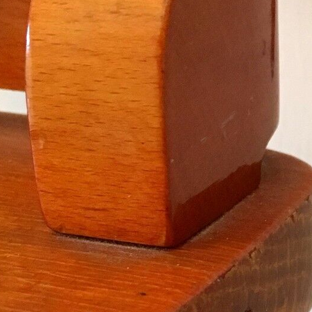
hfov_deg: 17.1
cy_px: 306
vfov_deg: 17.4
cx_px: 355
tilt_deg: -28.5
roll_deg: +2.0
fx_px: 999
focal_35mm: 98
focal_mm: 4.15
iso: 200
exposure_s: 1/20
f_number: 2.2
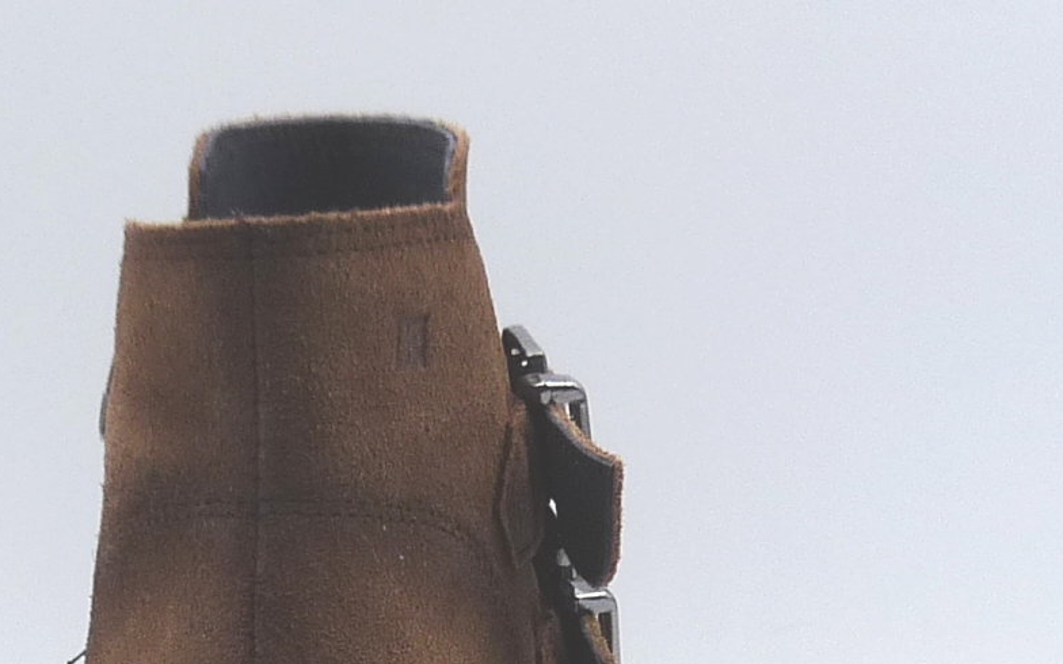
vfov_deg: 12.1
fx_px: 3071
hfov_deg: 19.6
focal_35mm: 106
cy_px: 791
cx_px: 384
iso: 100
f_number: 4.5
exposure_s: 1/200
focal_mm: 4.8
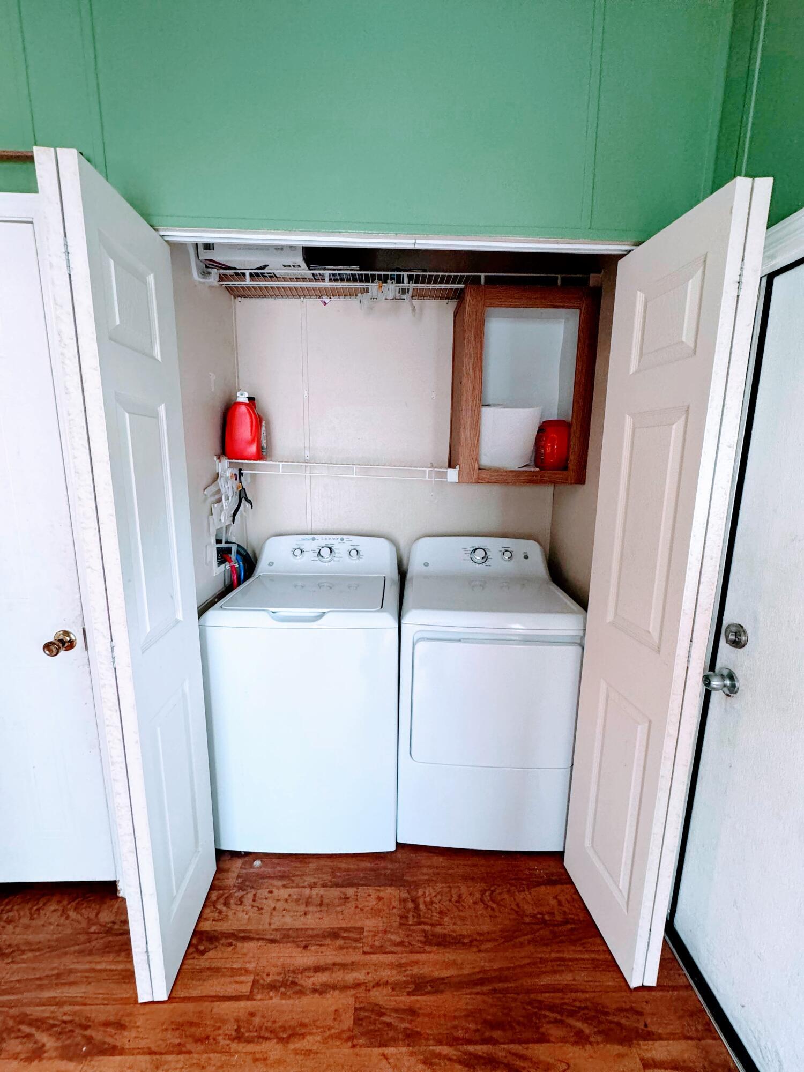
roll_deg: +0.6
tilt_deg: -10.2
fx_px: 434
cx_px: 402
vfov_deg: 102.1
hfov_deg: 85.7
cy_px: 536
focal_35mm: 14
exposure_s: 1/120
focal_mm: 2.22
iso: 320
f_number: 2.2
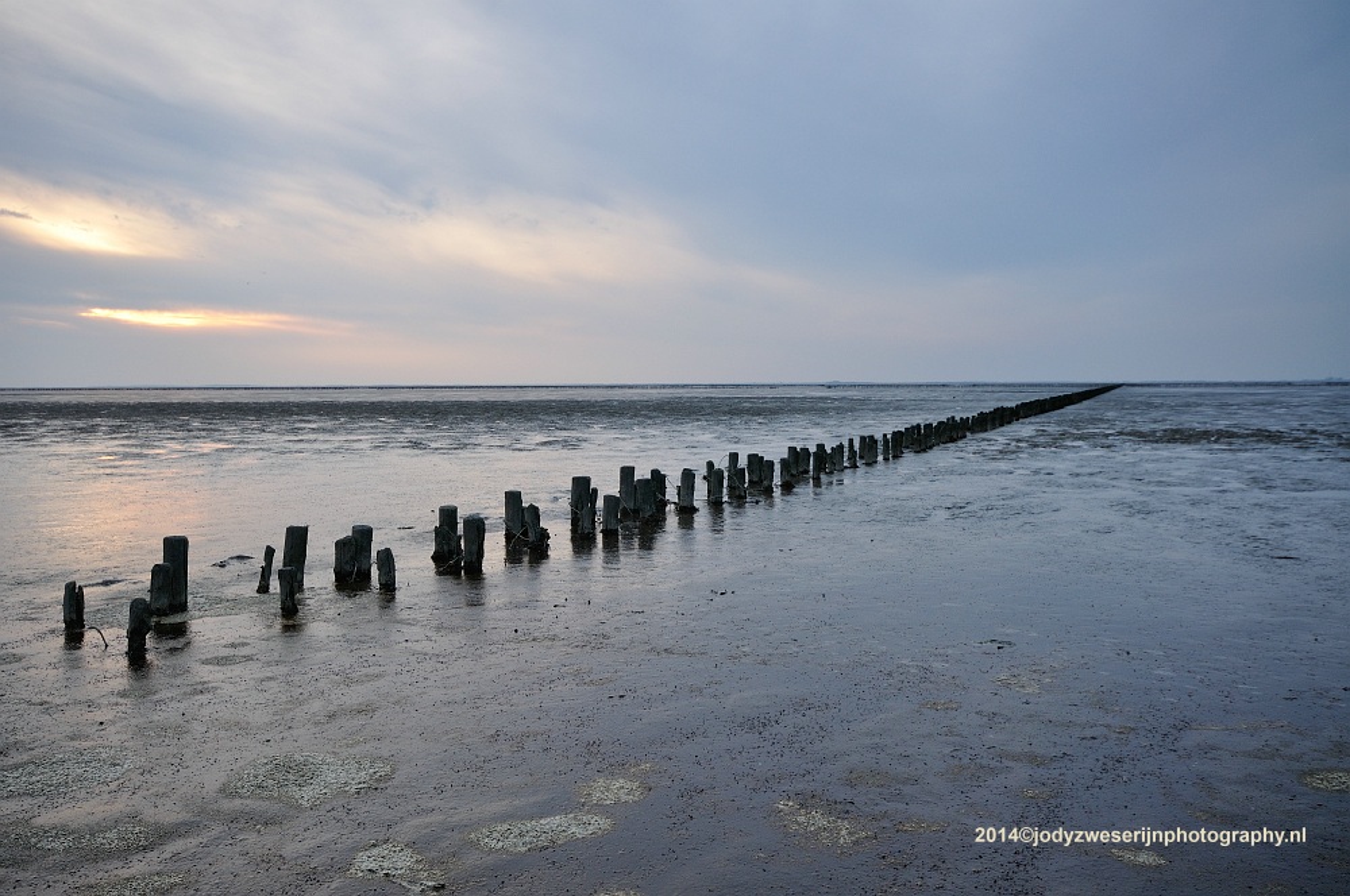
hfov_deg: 62.0
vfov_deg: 43.5
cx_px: 675
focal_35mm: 30
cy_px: 448
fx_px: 1124
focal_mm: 20
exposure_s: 1/15
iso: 200
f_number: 11
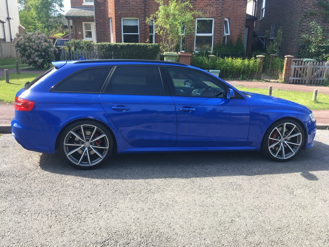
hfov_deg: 61.7
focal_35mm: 29
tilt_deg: -17.9
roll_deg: +0.7
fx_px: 276
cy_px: 124
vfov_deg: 48.2
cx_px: 164
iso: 25
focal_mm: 4.15
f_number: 2.2
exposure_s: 1/358
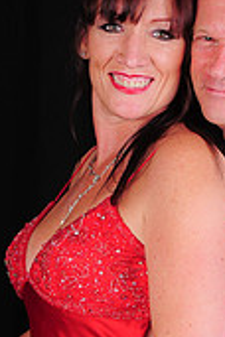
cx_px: 139
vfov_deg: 16.6
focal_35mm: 122
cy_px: 260
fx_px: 1147
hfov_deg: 11.2
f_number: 8
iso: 200
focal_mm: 31
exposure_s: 1/125
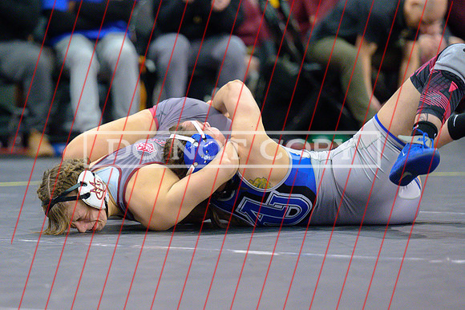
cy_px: 212
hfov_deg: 8.5
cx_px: 169
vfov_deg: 5.6
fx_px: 3144
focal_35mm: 244
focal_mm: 160
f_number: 2.8
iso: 6400
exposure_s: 1/800
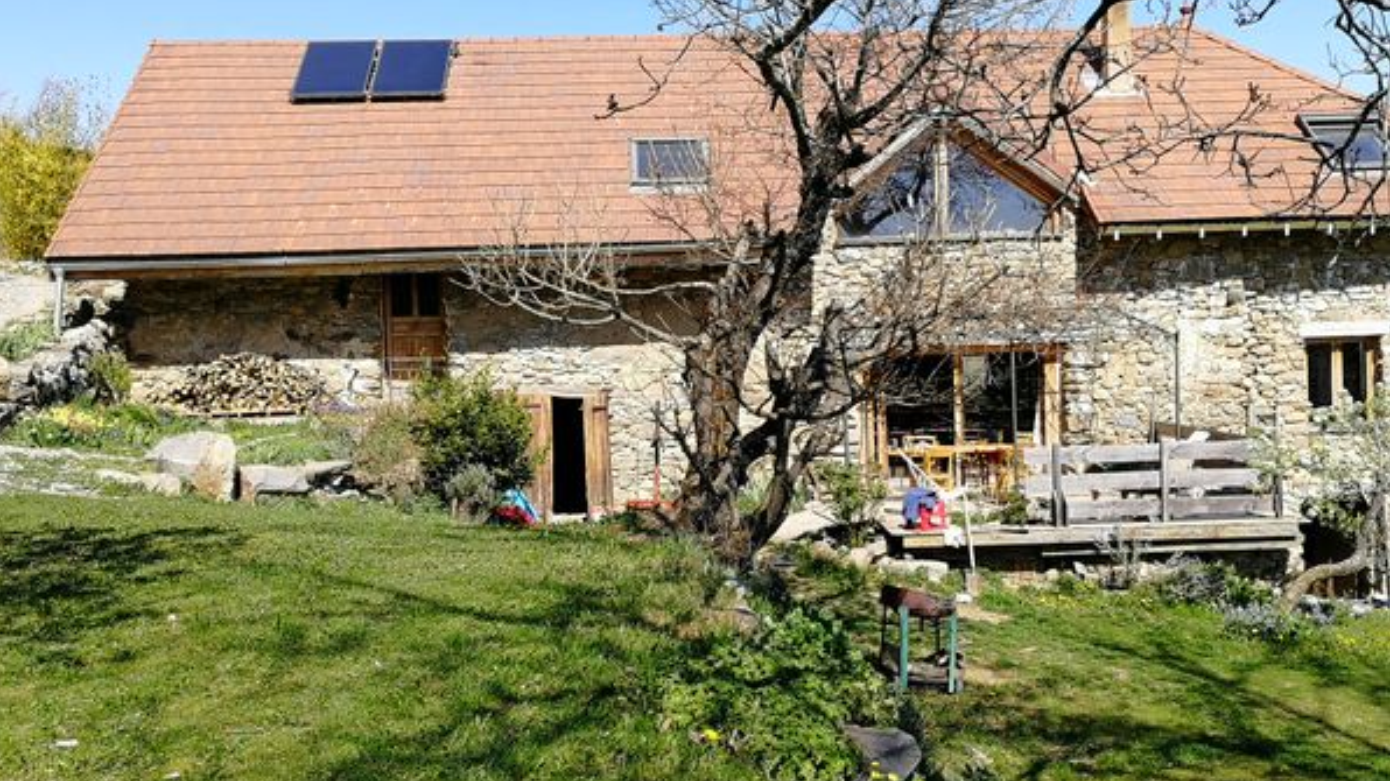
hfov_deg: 58.0
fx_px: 1253
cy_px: 392
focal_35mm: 34
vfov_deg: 34.6
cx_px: 693
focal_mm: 3.95
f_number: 2.2
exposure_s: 1/750
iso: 50
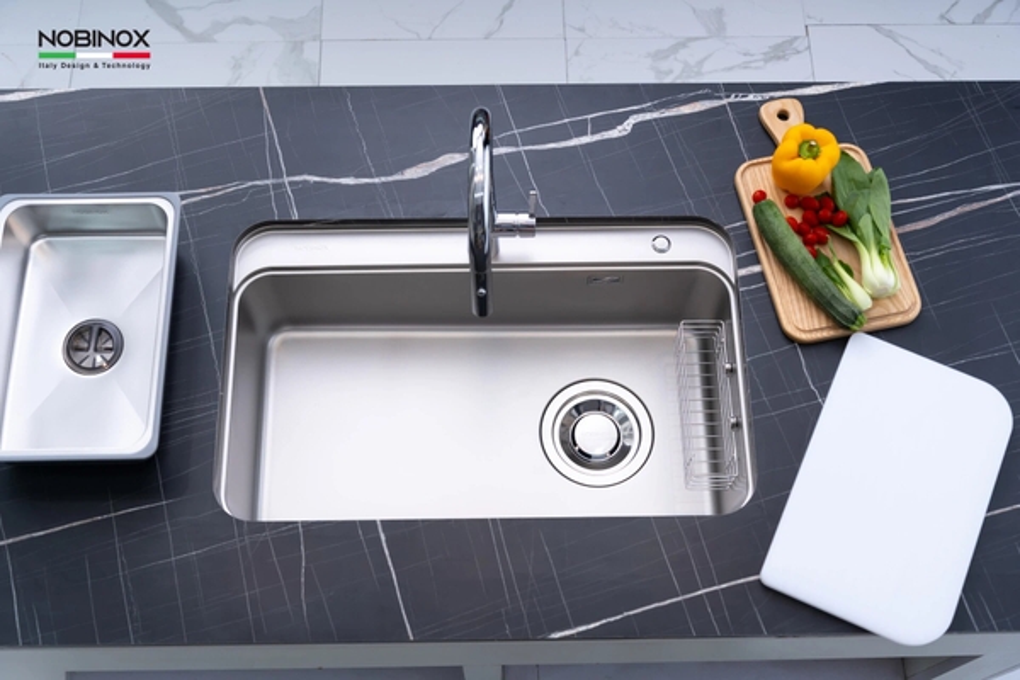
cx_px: 510
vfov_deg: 31.9
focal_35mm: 42
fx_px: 1190
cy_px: 340
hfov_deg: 46.4
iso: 200
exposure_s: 1/160
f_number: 4
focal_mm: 42
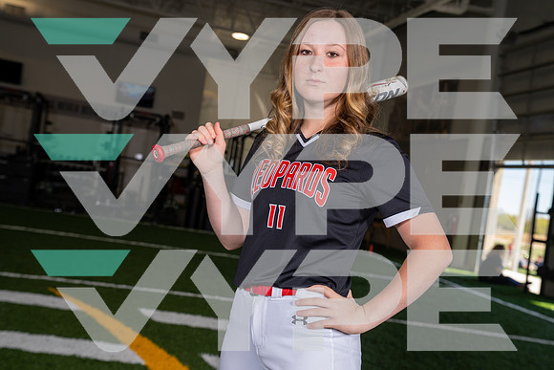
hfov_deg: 38.2
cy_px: 185
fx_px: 800
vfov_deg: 26.0
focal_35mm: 52
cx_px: 277
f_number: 5.6
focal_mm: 52
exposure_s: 1/200
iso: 200
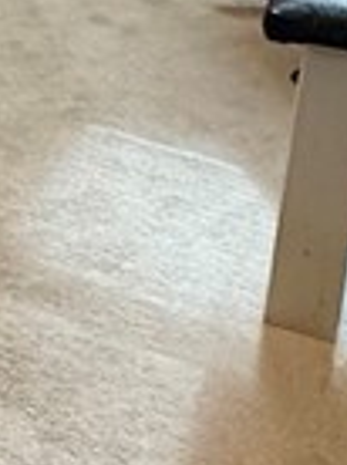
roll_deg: +0.9
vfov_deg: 15.7
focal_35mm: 104
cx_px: -468
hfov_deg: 11.8
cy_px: -414
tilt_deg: -7.1
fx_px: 1394
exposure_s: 1/60
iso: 250
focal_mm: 2.22
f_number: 2.2
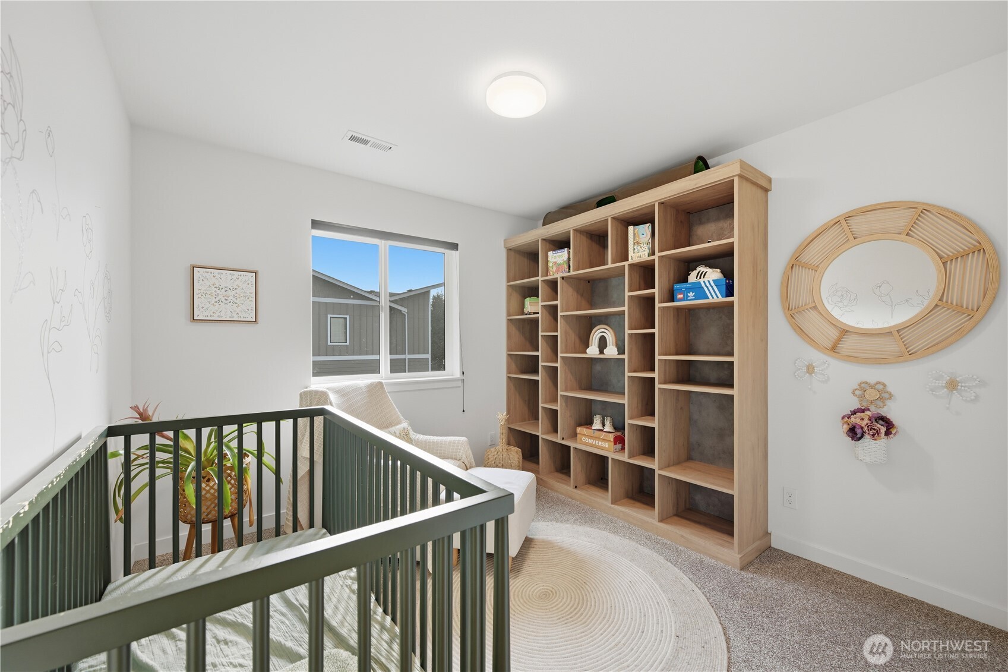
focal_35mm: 14
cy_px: 336
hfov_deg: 104.3
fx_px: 392
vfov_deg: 81.2
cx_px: 504
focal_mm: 14
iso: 200
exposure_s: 1/200
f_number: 8
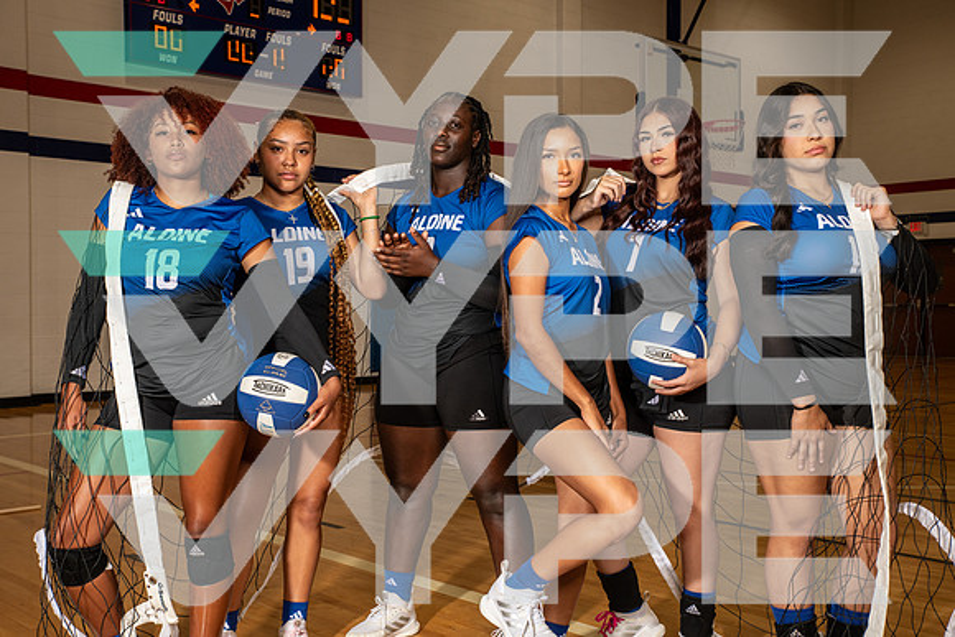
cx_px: 478
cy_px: 318
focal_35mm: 42
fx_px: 1114
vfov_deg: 31.9
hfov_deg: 46.4
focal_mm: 42
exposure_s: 1/250
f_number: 7.1
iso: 320
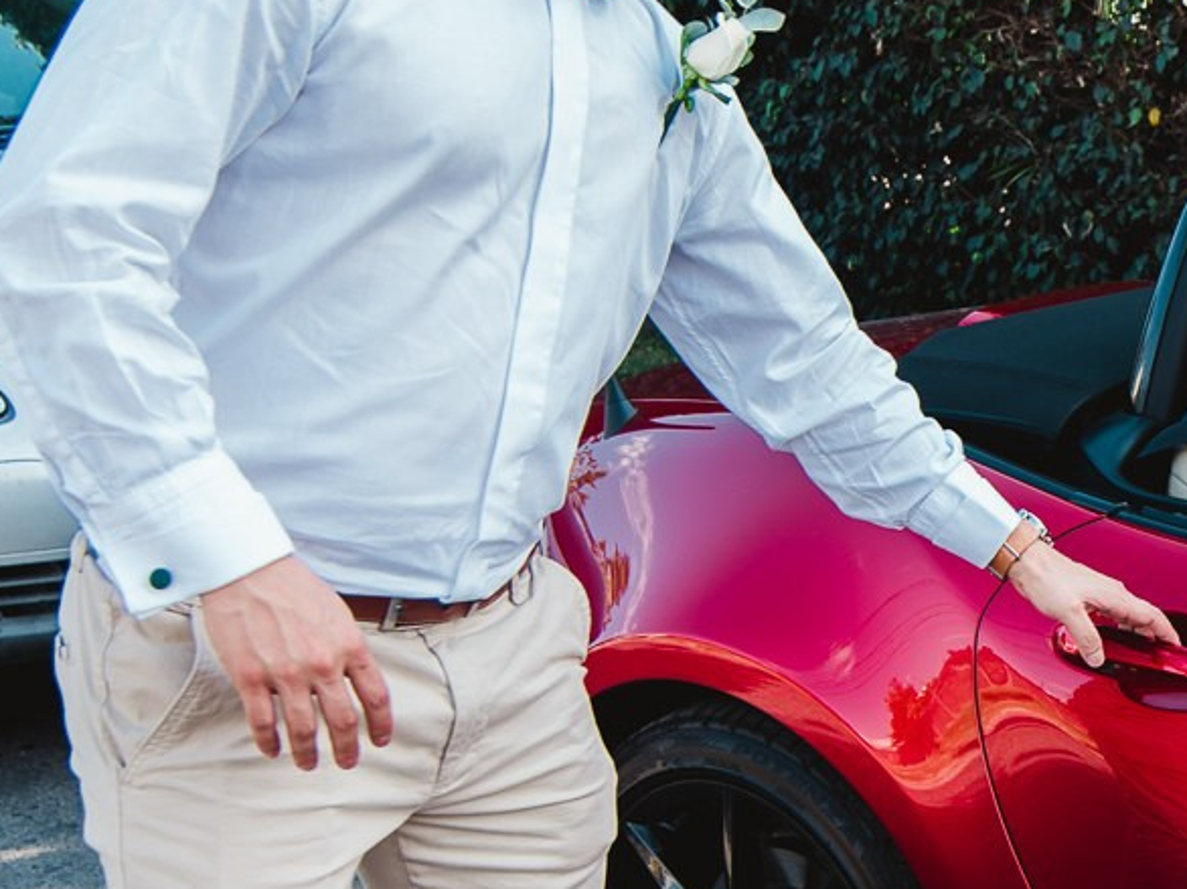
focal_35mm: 74
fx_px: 2536
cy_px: 548
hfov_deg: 24.2
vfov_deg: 19.9
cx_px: 1379
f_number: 3.5
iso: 100
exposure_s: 1/160
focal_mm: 22
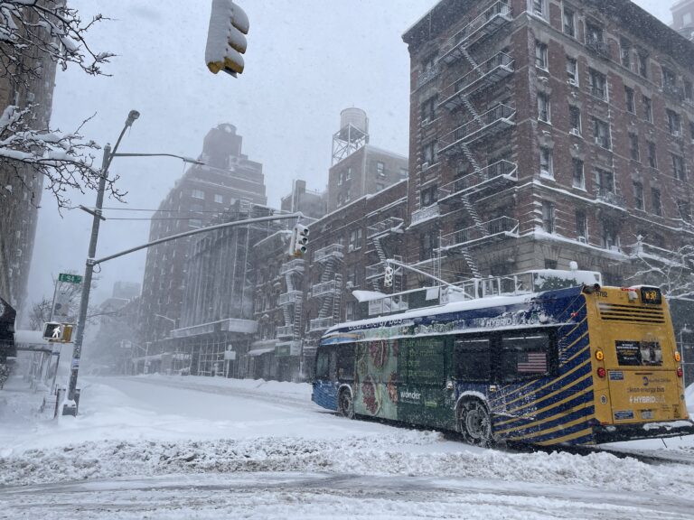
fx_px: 521
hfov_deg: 67.3
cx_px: 347
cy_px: 260
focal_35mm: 26
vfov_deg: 53.1
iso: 32
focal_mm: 4.2
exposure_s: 1/769
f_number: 1.6
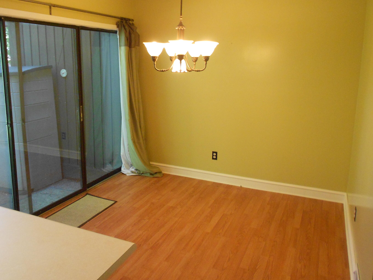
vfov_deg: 44.1
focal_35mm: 32
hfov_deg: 56.7
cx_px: 171
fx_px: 345
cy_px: 129
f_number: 3.4
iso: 400
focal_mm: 5.1
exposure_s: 1/50
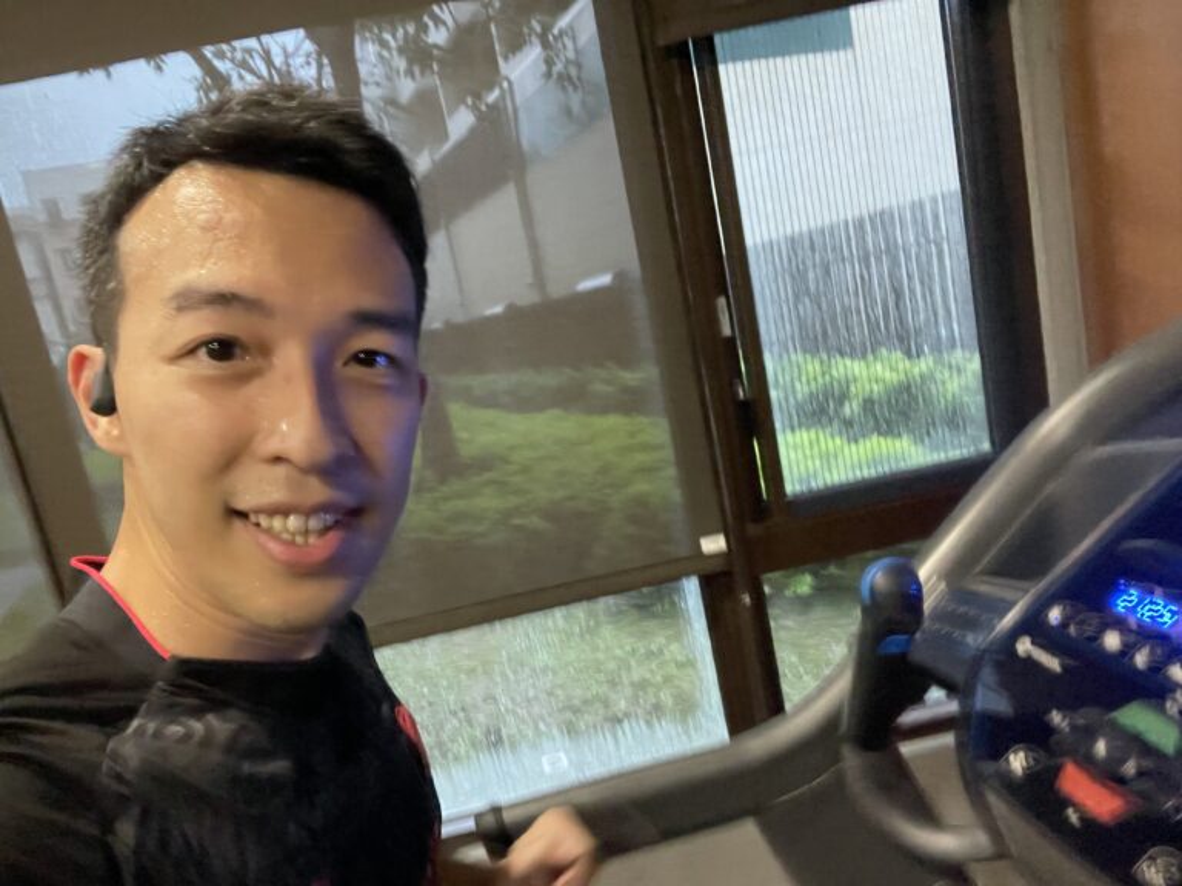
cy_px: 443
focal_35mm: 23
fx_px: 785
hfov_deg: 73.9
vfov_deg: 58.9
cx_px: 591
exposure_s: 1/30
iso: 640
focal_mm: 2.71
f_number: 2.2
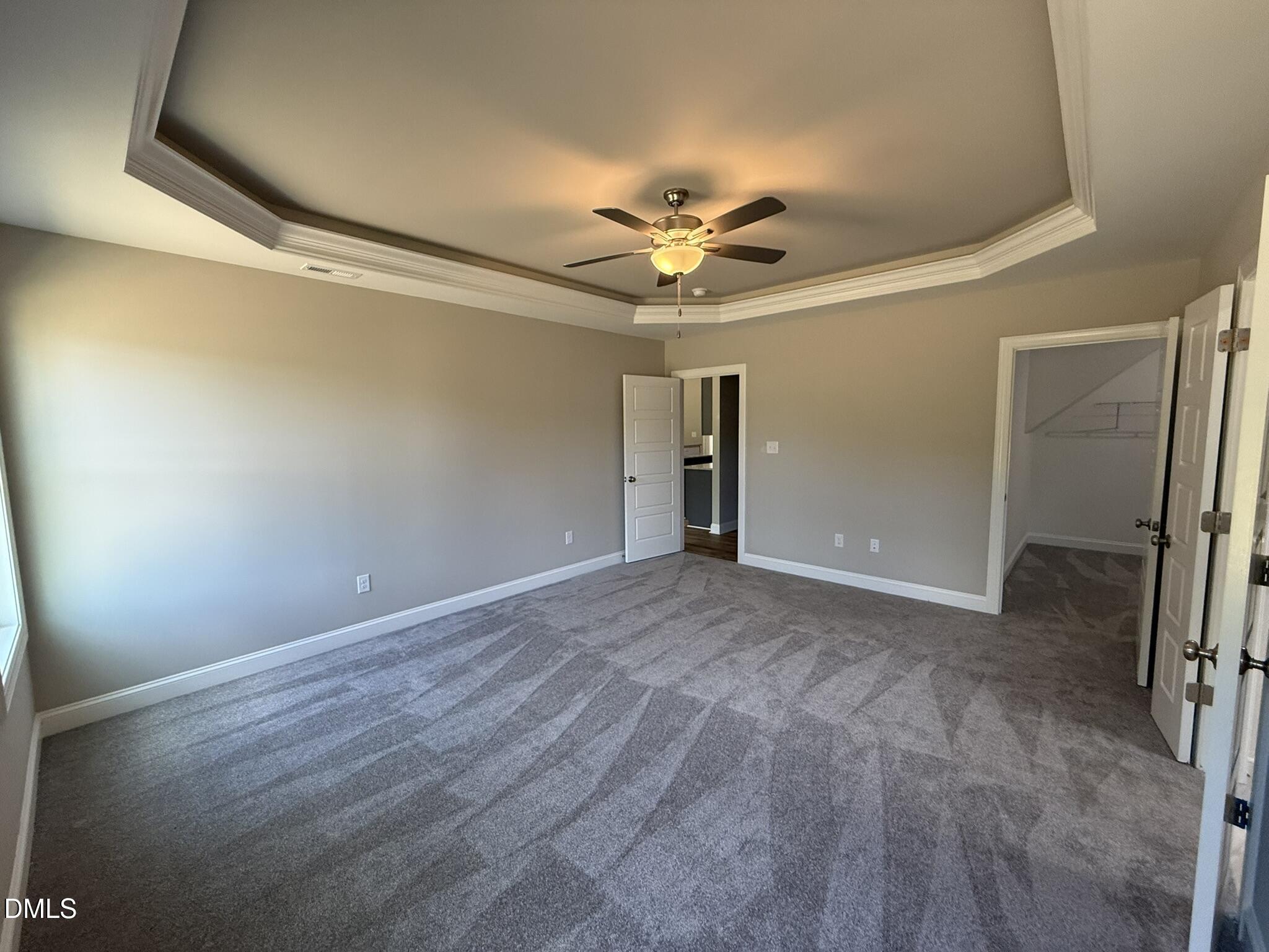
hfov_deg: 102.1
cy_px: 476
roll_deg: +0.6
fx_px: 513
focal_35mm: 14
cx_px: 634
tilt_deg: -5.3
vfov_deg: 85.7
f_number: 2.2
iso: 250
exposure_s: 1/120
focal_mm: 2.22
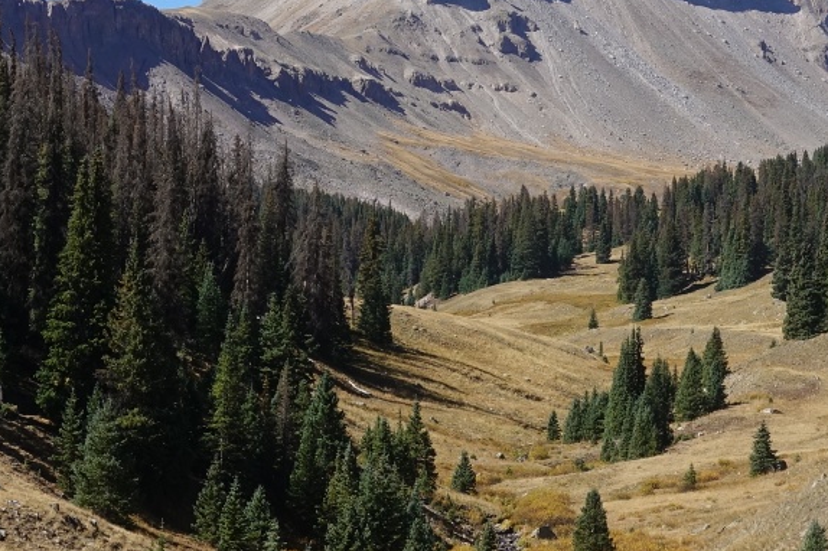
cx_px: 548
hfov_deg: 15.6
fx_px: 3011
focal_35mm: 131
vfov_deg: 10.4
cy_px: 121
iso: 125
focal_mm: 17.06
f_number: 5.6
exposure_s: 1/400
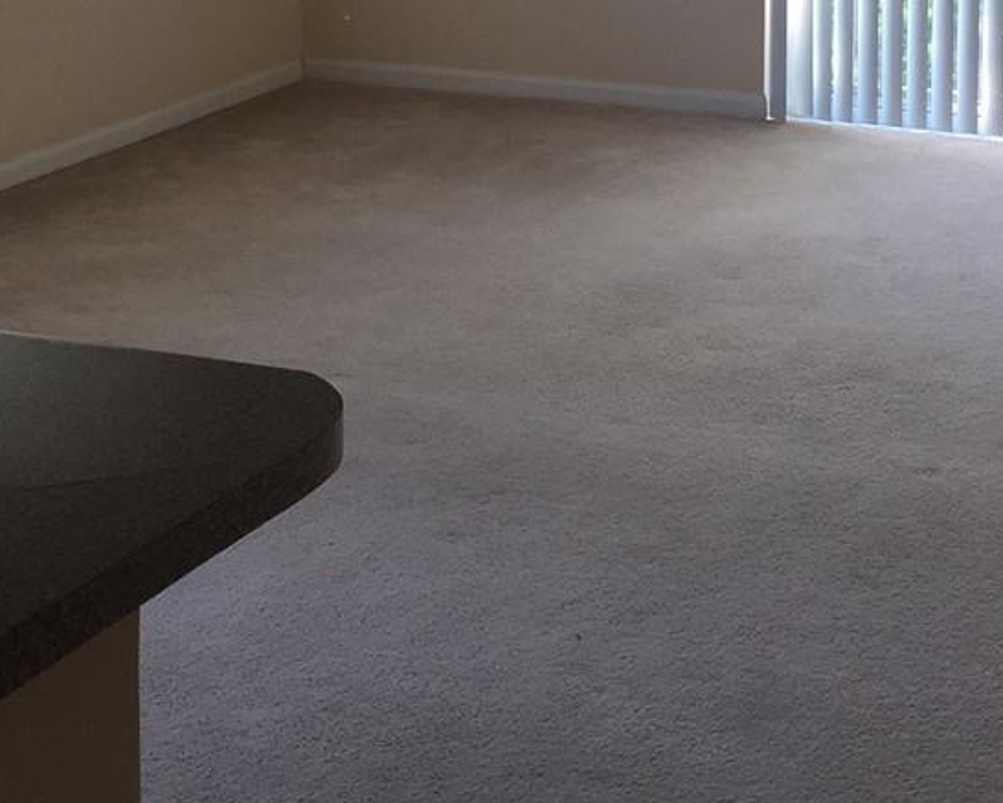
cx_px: 637
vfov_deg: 17.7
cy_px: -132
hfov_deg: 22.9
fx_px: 2464
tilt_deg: -7.8
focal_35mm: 83
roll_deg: -1.0
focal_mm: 4.15
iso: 32
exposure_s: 1/60
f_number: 2.2
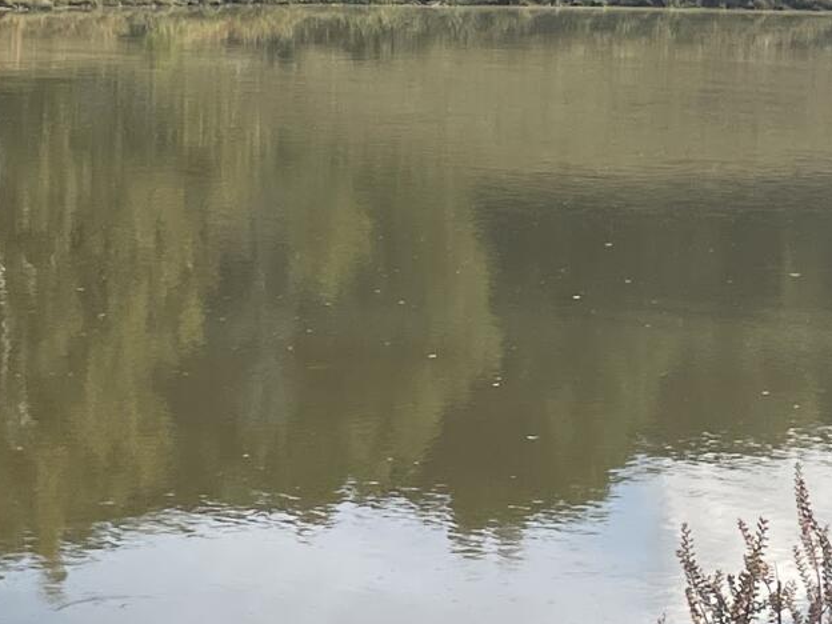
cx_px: 428
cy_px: -83
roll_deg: -0.7
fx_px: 3004
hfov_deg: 15.8
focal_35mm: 125
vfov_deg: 11.7
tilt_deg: -0.2
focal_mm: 4.2
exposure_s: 1/2174
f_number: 1.6
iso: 32
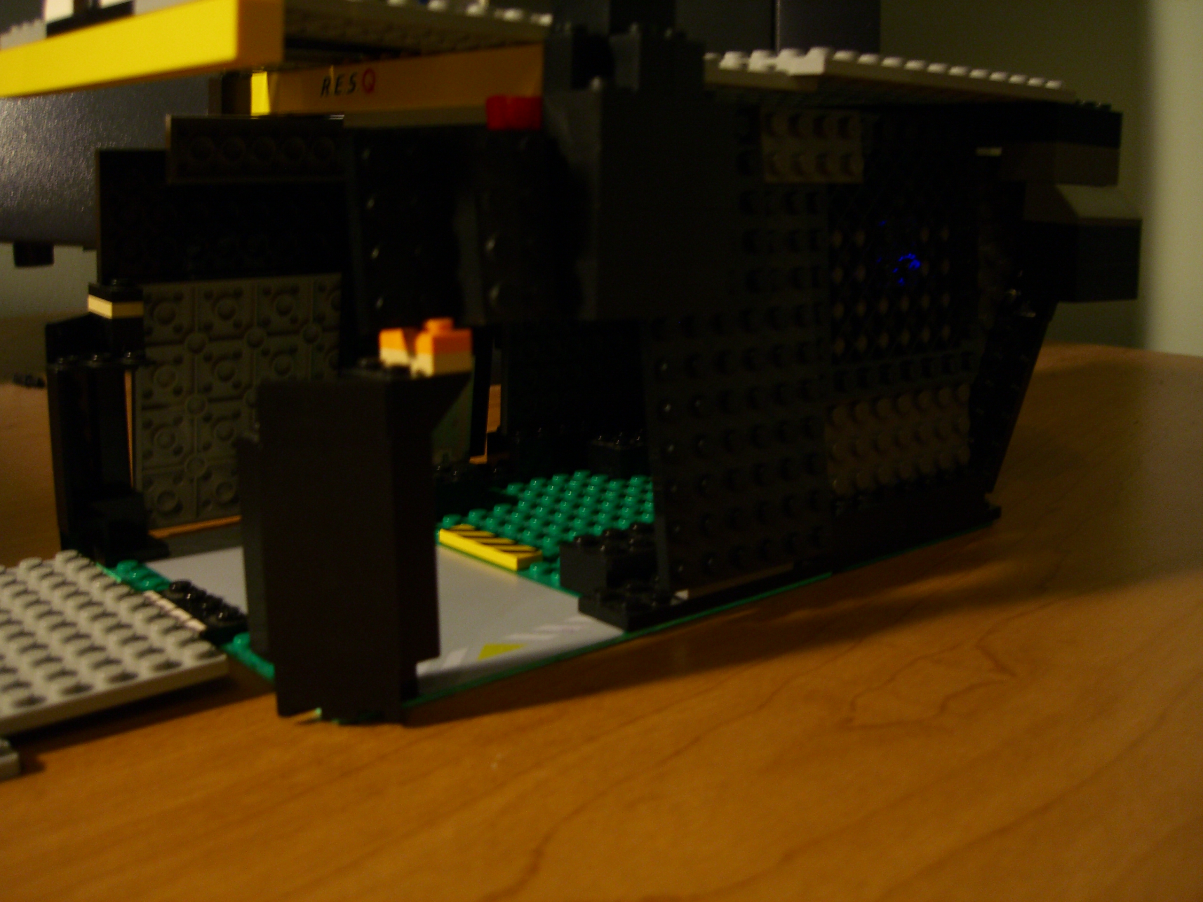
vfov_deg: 37.7
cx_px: 602
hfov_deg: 49.0
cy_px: 451
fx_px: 1321
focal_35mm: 38
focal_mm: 7.9
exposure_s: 1/8
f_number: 2.8
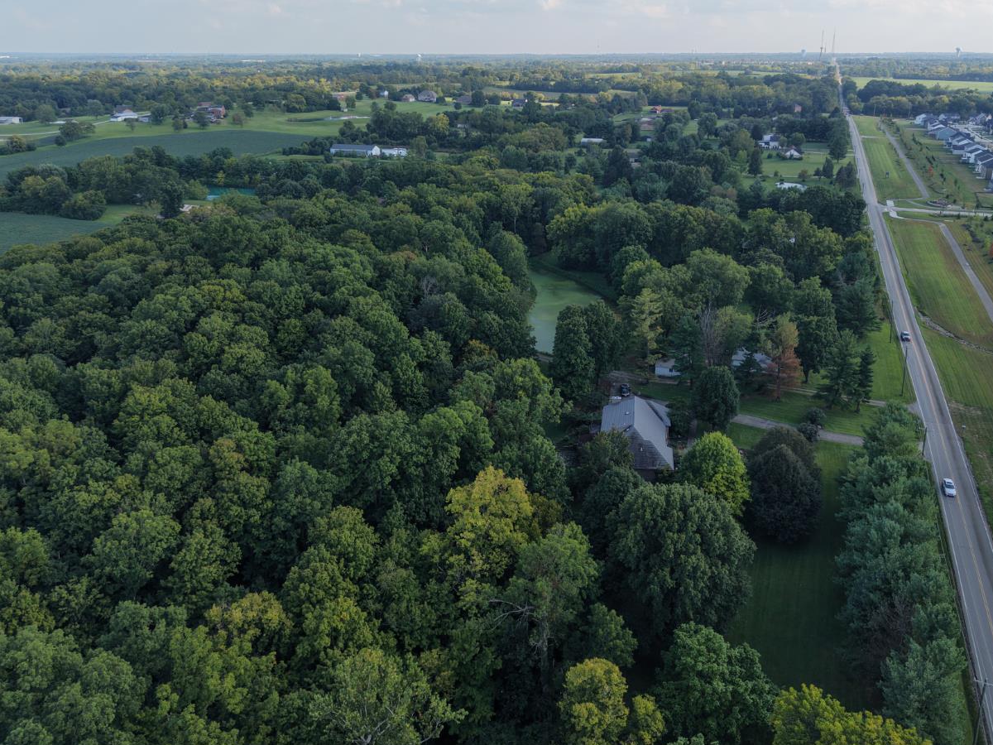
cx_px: 567
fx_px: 861
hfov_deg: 59.7
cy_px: 306
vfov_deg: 46.6
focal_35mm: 30
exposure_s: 1/1000
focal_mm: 8.67
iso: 100
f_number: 1.8
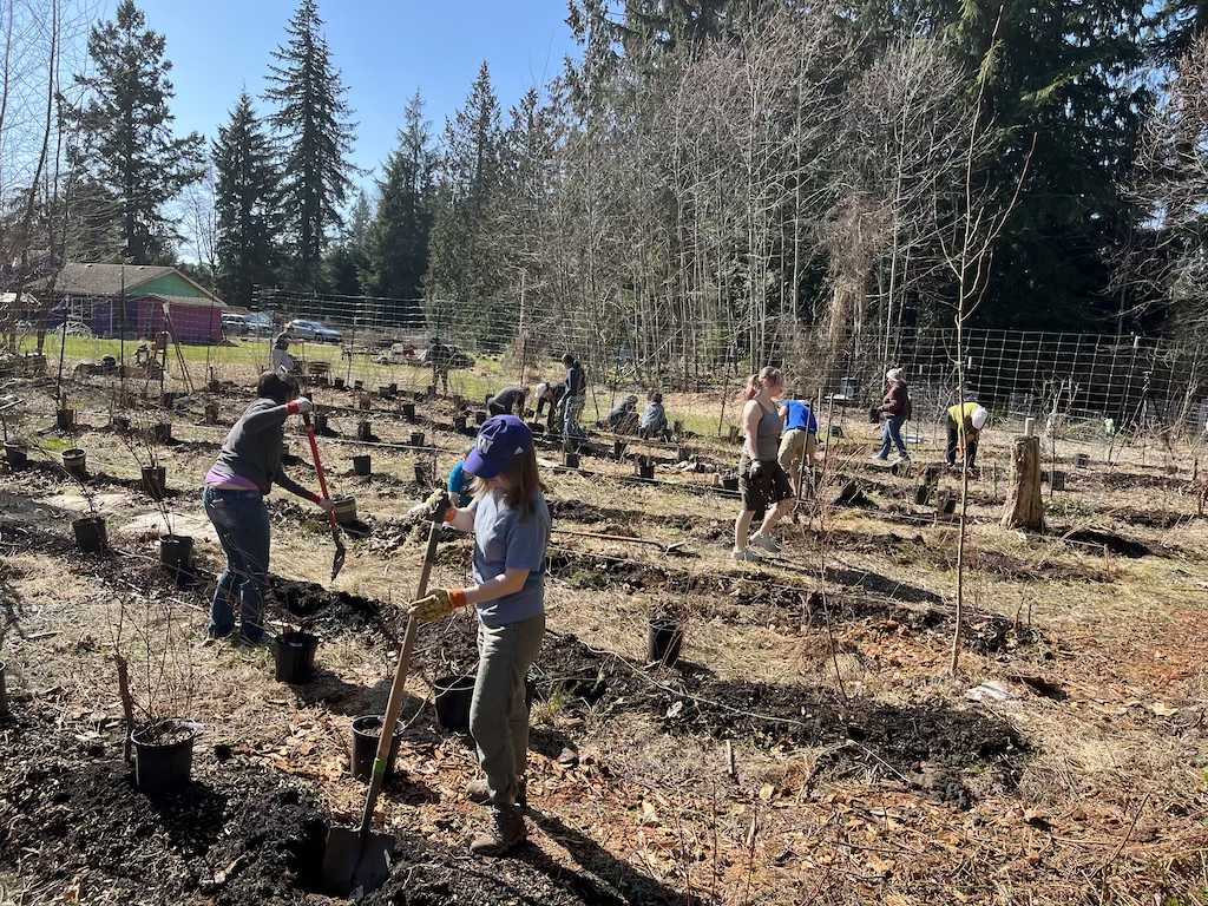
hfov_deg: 67.3
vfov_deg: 53.1
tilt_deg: -7.1
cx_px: 604
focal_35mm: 26
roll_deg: -3.5
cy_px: 453
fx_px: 907
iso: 50
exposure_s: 1/1404
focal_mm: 5.1
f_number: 1.6
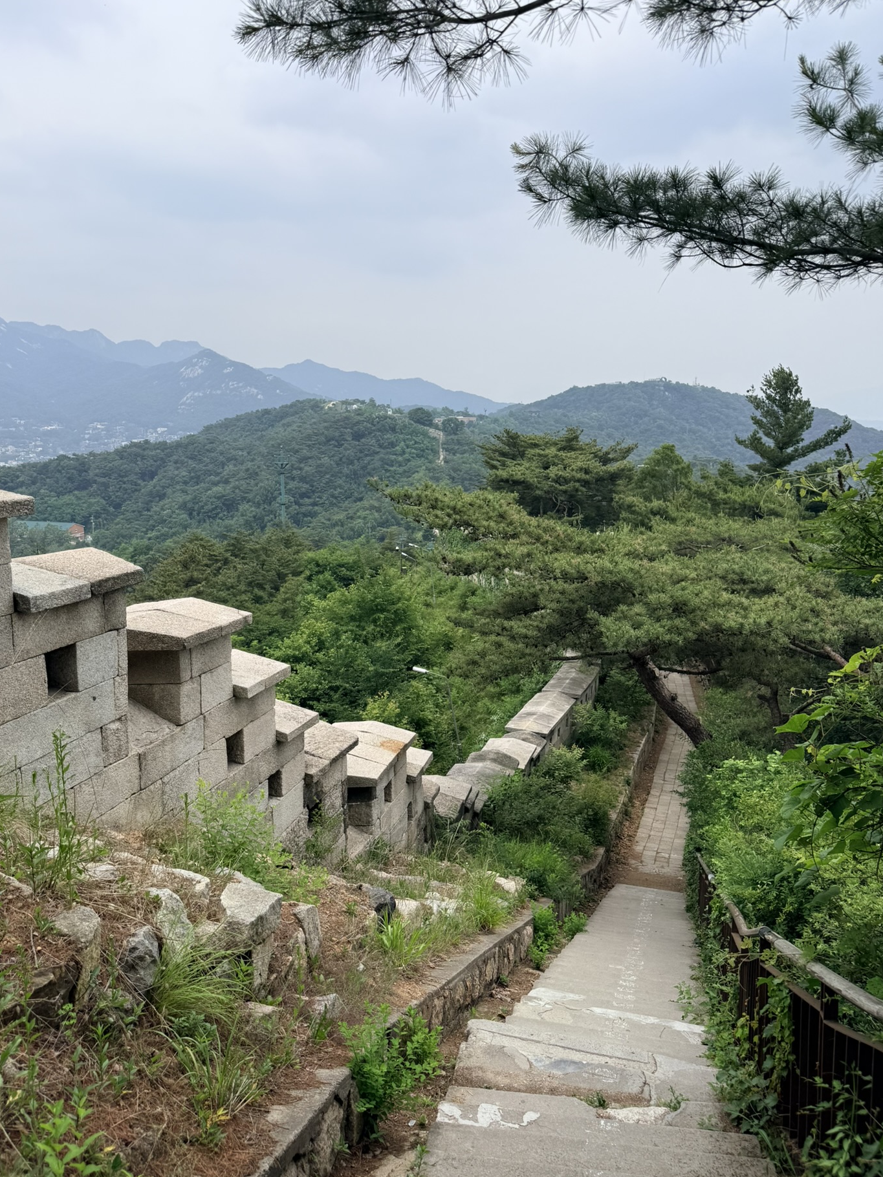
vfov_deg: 65.3
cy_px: 574
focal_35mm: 27
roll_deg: -0.3
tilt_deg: -9.6
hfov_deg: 51.2
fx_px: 918
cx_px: 390
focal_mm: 6.76
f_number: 1.78
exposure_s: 1/4673
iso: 80
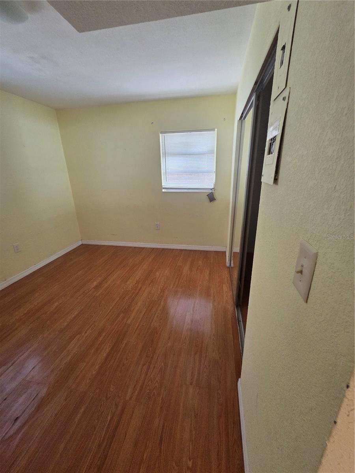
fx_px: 178
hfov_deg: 89.9
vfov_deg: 106.2
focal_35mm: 13
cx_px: 178
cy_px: 236
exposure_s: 1/120
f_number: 2.2
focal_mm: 2.2
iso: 250
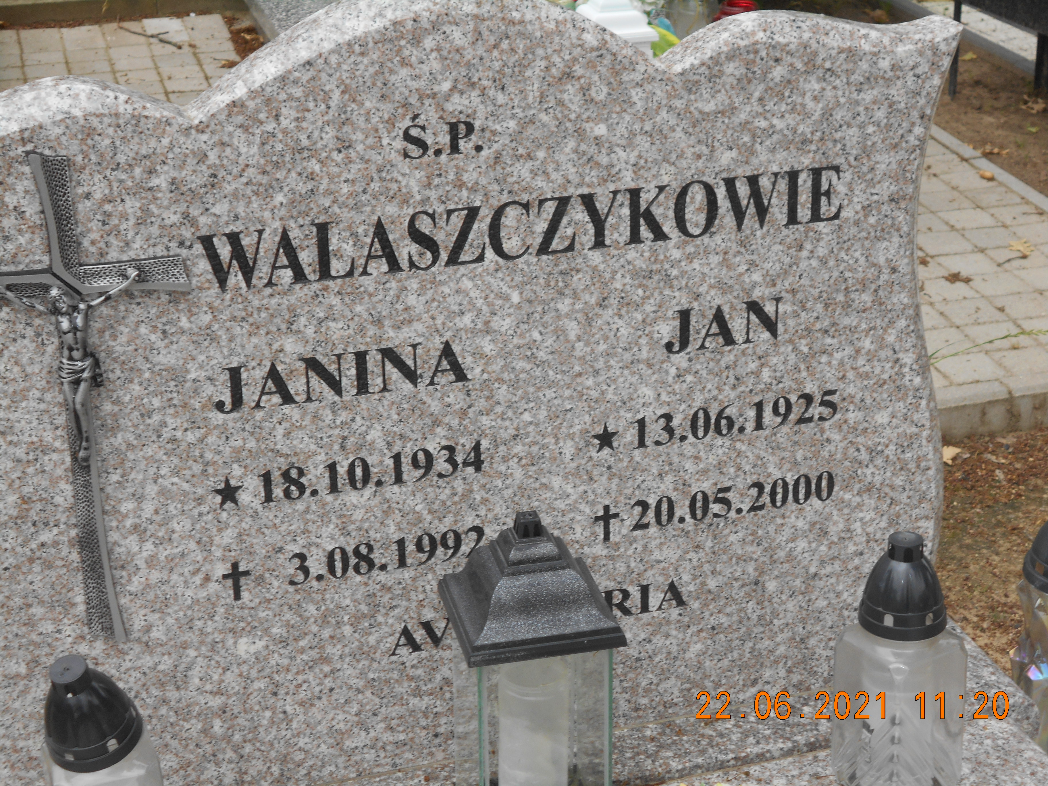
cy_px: 393
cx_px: 524
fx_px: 1998
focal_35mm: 66
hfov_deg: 29.4
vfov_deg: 22.3
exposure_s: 1/60
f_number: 5.3
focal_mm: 11.6
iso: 80
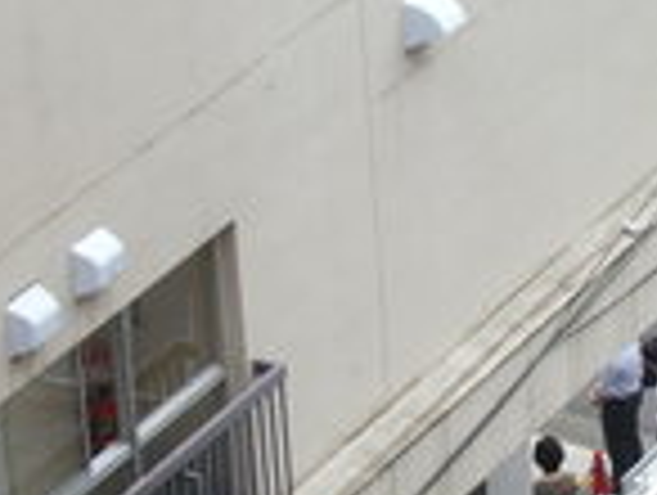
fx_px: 5817
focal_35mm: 306
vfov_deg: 4.9
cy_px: 369
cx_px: 657
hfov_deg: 6.4
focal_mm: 19.6
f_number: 5.8
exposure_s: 1/100
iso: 100
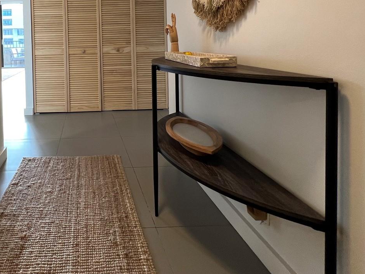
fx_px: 232
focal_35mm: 22
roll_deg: +2.0
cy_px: 46
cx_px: 88
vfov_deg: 55.7
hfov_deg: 70.8
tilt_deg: -1.5
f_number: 1.8
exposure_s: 1/60
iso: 125
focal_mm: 1.57
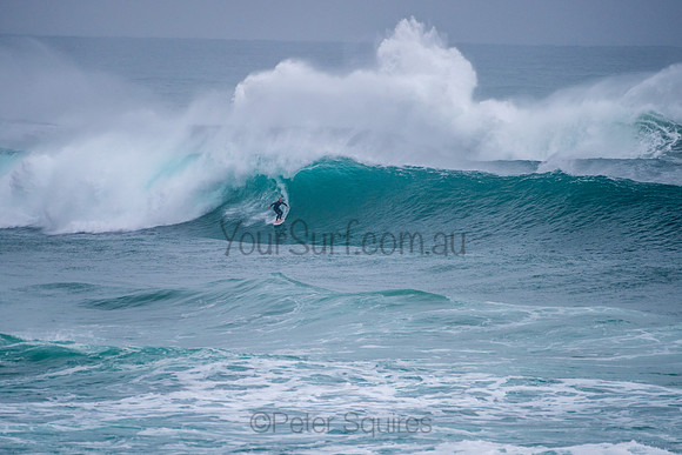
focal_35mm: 613
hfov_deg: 3.4
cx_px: 327
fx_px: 11619
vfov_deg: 2.2
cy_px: 210
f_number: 5.6
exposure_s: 1/1250
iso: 500
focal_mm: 500
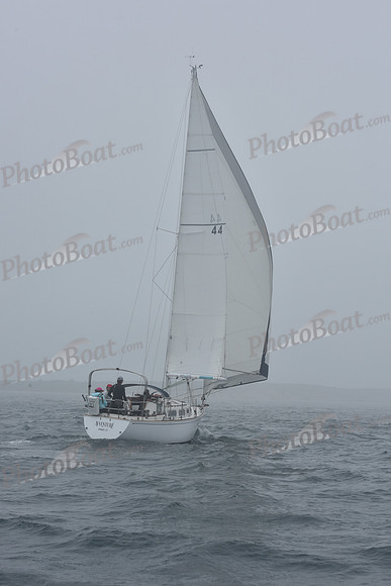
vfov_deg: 28.8
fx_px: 1140
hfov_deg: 19.5
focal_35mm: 70
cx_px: 196
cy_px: 293
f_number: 10
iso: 250
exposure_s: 1/800
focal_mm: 70
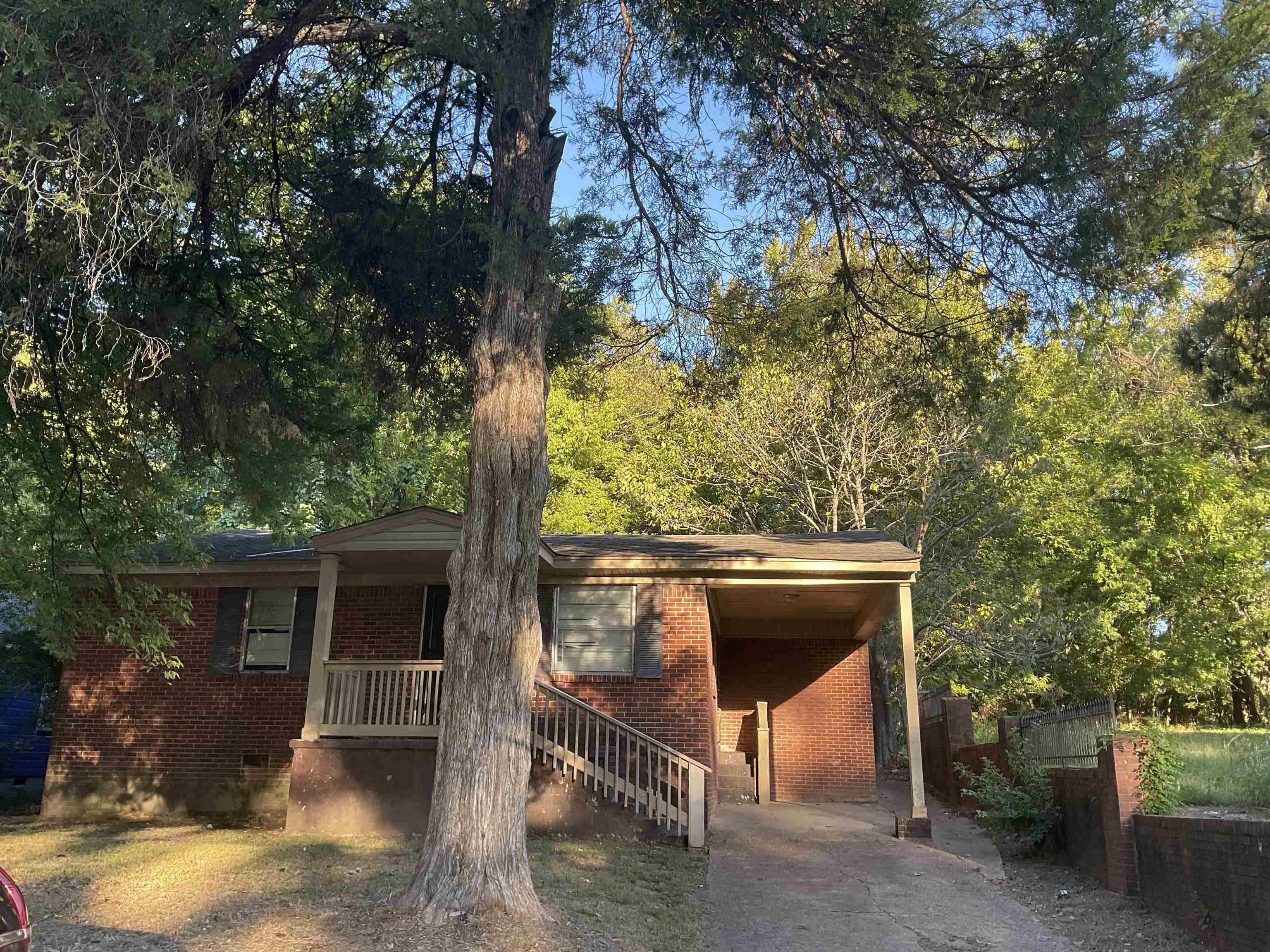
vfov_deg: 48.2
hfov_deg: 61.7
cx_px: 635
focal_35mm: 29
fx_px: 1064
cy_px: 476
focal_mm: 3
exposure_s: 1/122
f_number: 1.8
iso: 20
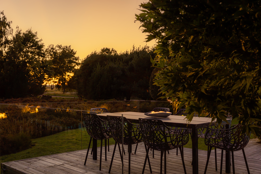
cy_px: 87
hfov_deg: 47.7
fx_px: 295
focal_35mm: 41
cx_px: 130
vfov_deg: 32.9
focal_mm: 40.7
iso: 160
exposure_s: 1/15
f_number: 5
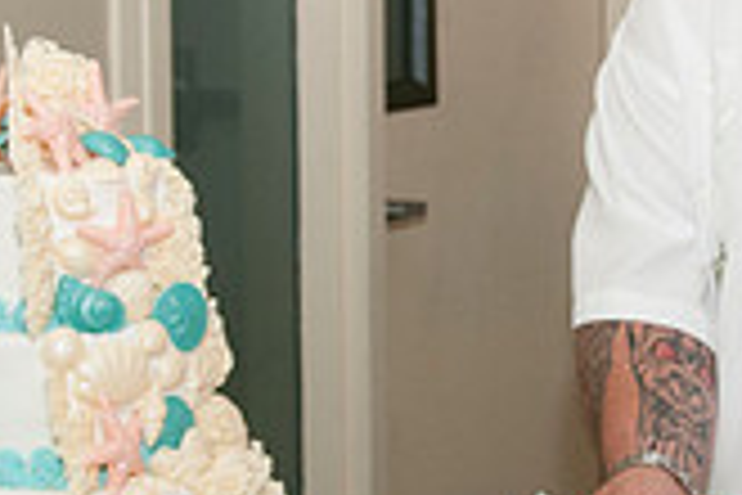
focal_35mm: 116
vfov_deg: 11.8
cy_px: 241
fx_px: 2391
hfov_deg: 17.6
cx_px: 544
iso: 400
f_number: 5.6
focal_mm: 22
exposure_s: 1/250
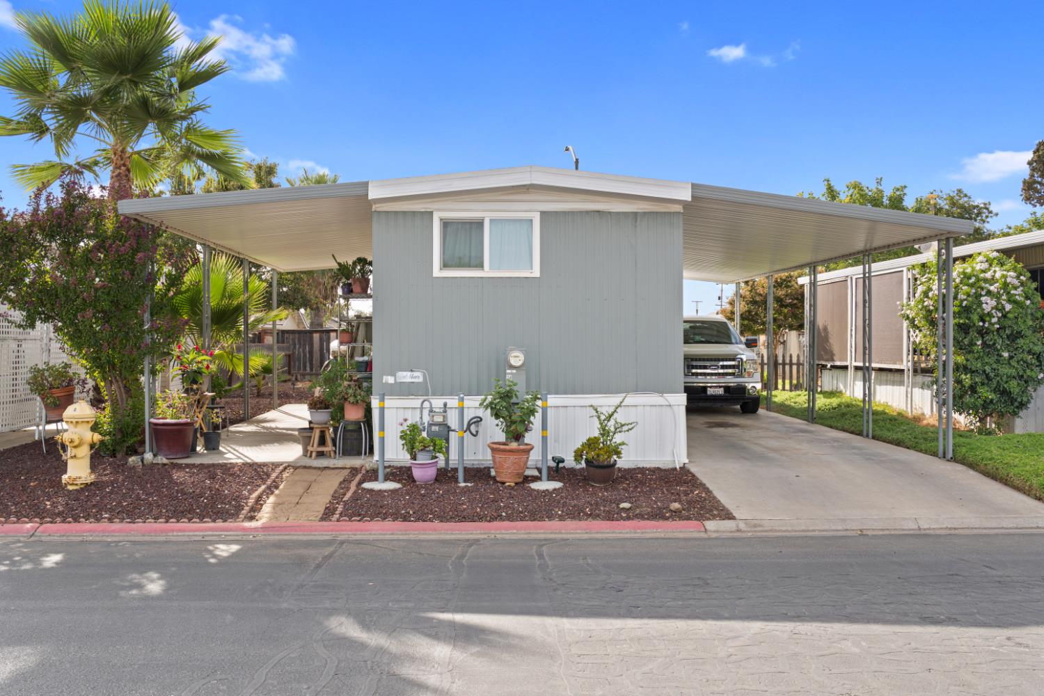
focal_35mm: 32
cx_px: 522
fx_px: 931
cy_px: 348
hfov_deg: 58.6
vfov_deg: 41.0
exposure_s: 1/30
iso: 64
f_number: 7.1
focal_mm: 21.4
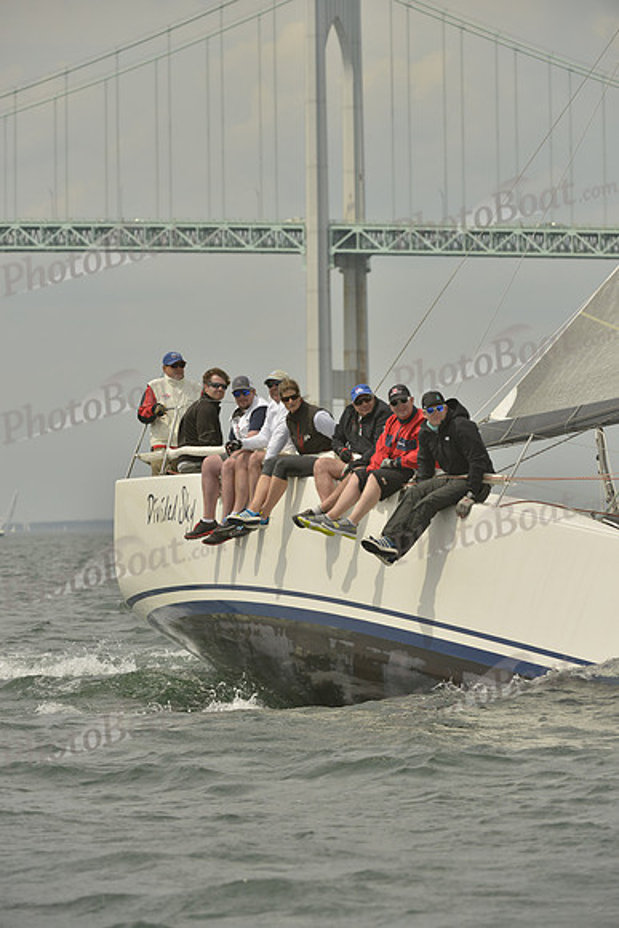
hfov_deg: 6.2
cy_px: 464
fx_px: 5670
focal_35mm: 220
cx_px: 310
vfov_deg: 9.4
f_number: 9
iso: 280
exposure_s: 1/1250
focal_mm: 220
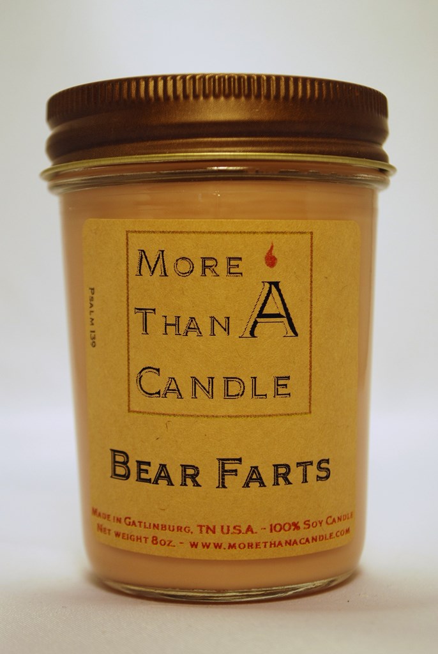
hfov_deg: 19.8
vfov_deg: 29.2
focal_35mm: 69
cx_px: 219
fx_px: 1255
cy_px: 327
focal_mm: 46
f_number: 5.3
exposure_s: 1/80
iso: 200
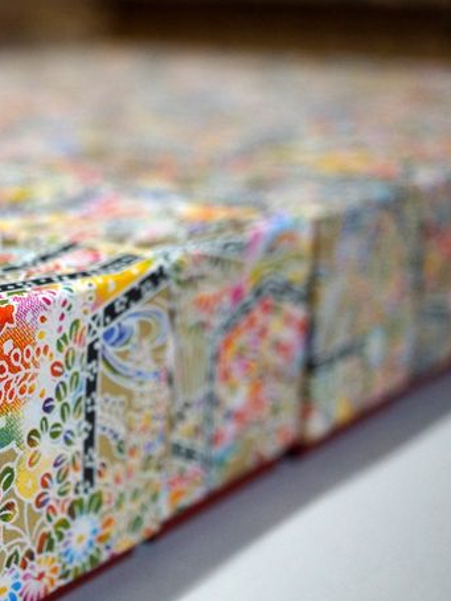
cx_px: -34
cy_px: 326
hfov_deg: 18.7
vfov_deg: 25.7
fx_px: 1321
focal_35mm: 76
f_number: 4
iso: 1250
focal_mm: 30
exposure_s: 1/60
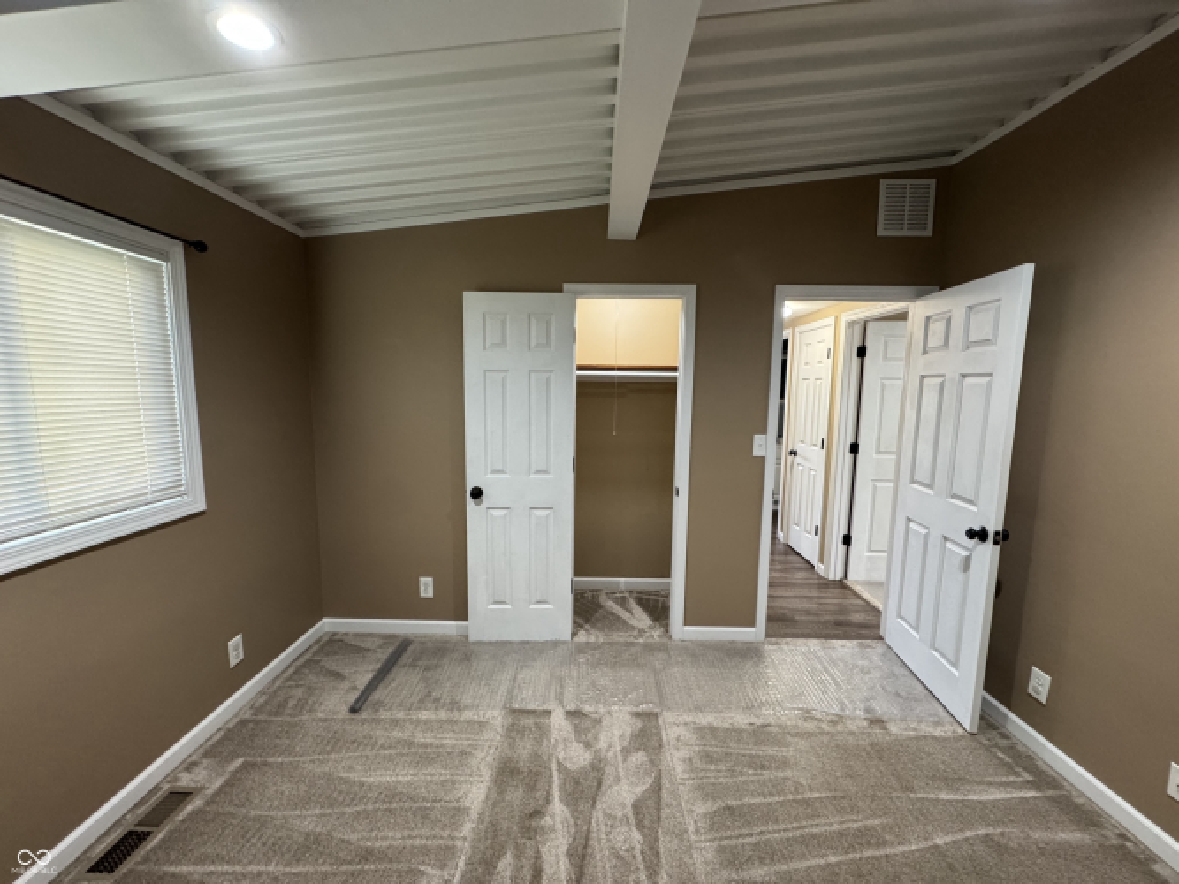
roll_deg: +0.0
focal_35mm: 14
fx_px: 477
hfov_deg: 102.1
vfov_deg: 85.7
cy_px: 442
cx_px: 590
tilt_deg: -6.2
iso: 320
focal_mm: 2.22
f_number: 2.2
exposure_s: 1/60
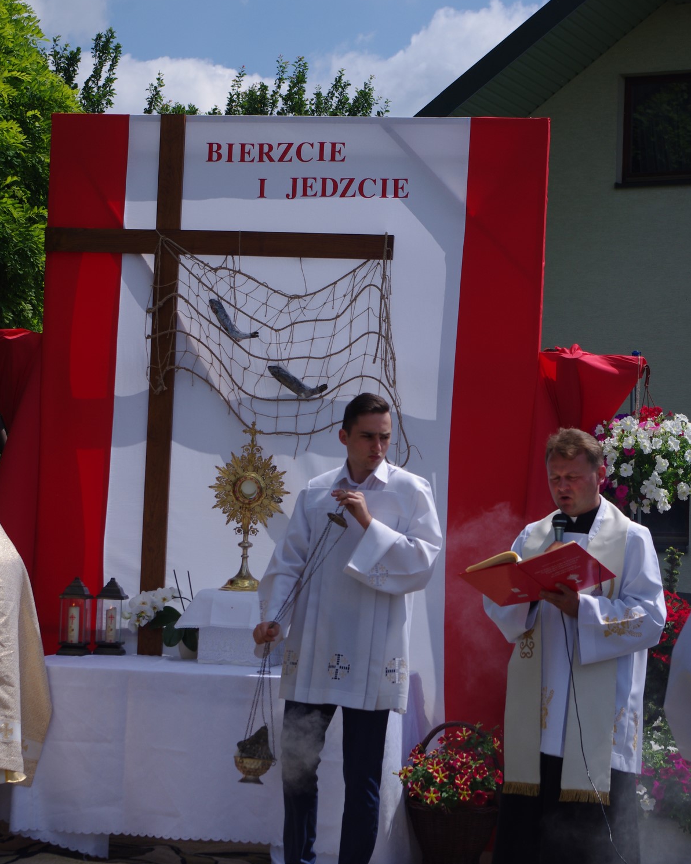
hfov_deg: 18.1
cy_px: 466
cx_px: 346
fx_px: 2174
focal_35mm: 85
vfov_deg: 22.5
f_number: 8
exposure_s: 1/1000
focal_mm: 50
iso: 200
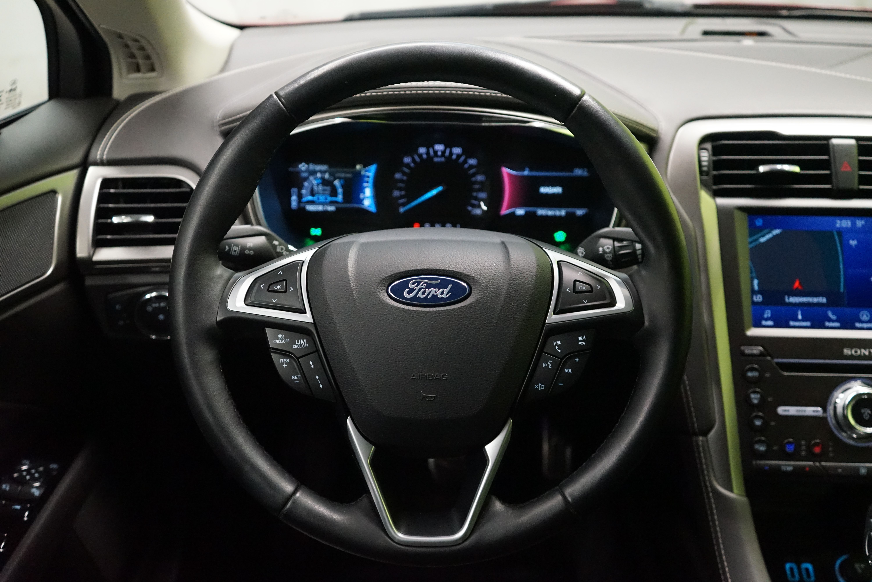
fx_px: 848
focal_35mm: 35
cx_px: 436
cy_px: 291
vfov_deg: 37.9
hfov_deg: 54.4
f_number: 4
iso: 6400
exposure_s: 1/60
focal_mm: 35
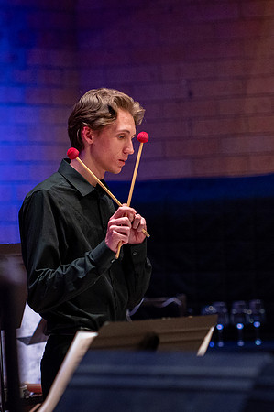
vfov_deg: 7.4
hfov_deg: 4.9
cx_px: 99
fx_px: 3206
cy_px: 183
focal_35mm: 280
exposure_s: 1/320
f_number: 2.8
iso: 2000
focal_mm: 135
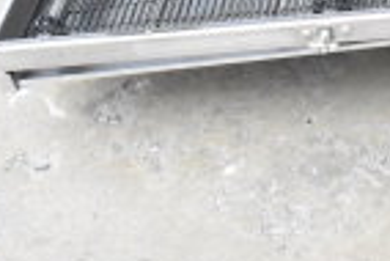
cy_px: -65
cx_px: 799
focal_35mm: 155
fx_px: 1681
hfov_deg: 11.7
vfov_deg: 8.8
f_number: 13
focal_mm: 24
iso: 6400
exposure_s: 1/640
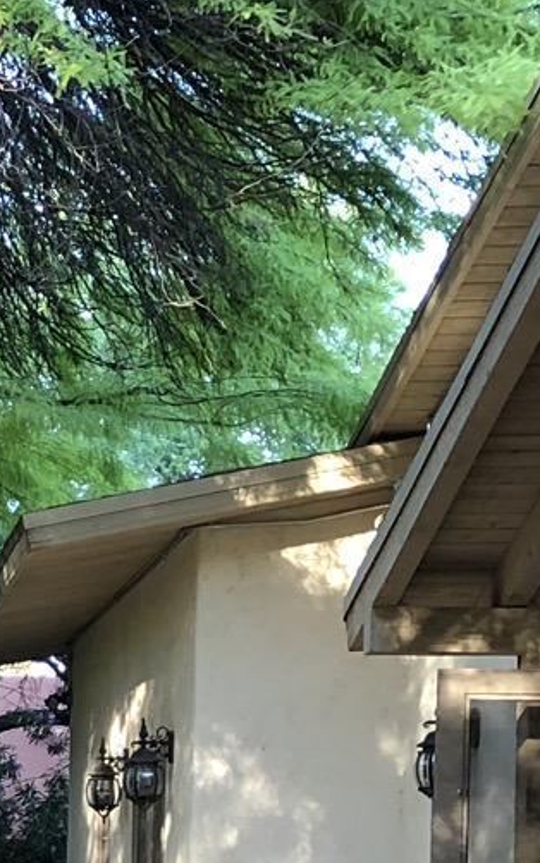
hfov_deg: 9.3
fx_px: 2848
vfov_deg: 16.9
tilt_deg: -0.7
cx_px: -877
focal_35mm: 121
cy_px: 844
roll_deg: -1.2
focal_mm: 3.99
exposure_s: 1/40
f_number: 1.8
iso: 25
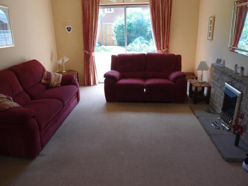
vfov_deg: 49.7
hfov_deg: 63.5
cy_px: 93
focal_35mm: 28
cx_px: 124
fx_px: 201
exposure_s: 1/160
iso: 100
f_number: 2.2
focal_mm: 6
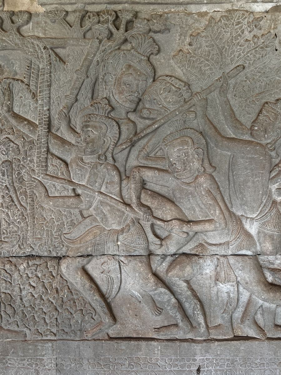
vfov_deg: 67.3
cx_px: 140
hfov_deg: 53.1
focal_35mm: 26
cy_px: 188
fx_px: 281
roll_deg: +0.1
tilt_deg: -0.1
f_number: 1.5
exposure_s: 1/137
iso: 64
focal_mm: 5.7
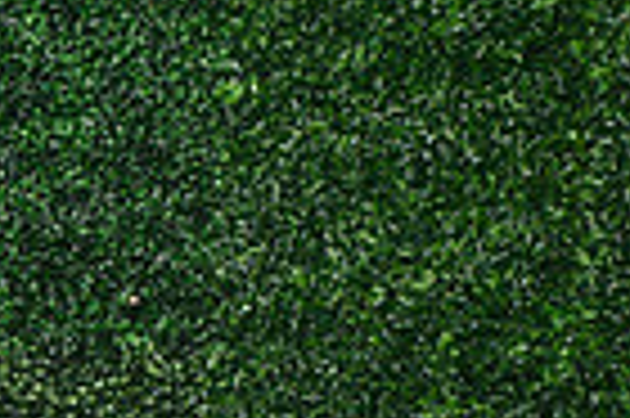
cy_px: 793
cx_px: -590
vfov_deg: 9.7
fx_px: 2325
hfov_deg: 13.5
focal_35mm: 133
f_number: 6.3
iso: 500
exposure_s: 1/60
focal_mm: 32
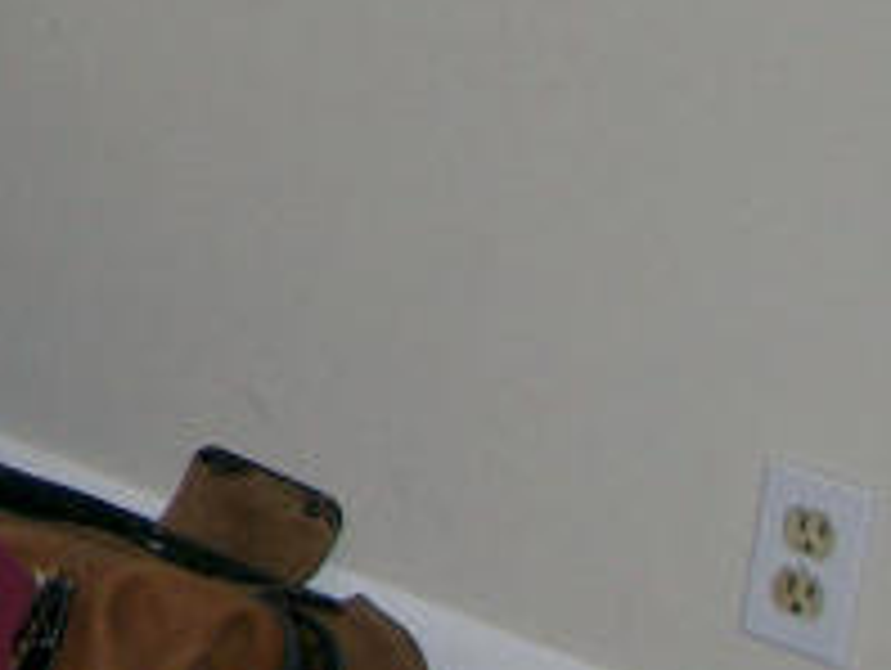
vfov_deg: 6.7
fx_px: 5592
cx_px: -1120
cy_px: -522
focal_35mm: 217
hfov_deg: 8.5
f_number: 3.2
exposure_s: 1/40
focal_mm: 8.8
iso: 100
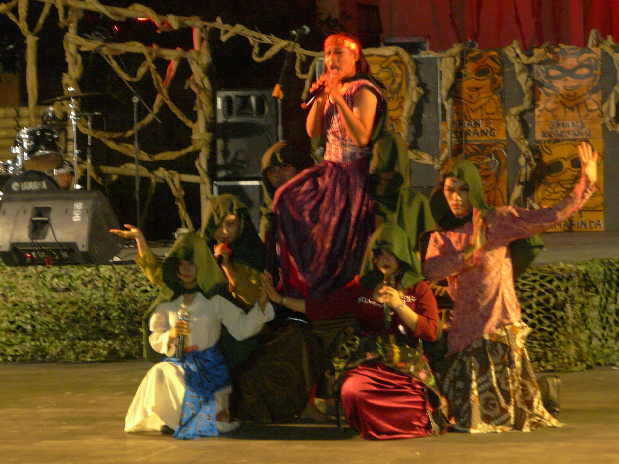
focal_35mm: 168
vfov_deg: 8.8
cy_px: 232
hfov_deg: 11.8
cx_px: 310
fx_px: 3004
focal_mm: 27.6
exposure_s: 1/8
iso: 400
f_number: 3.6
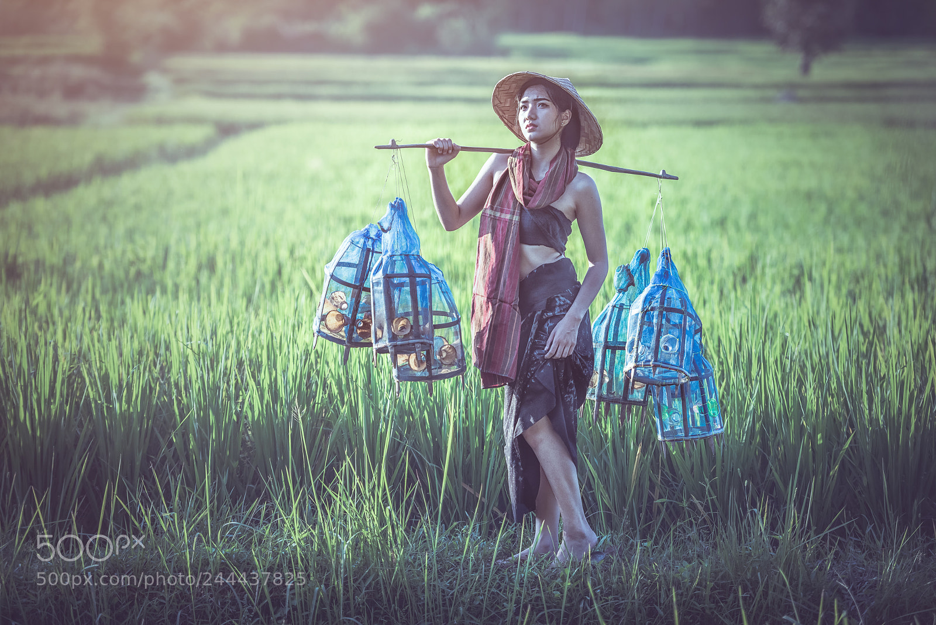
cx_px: 468
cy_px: 312
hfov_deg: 15.8
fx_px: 3381
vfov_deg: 10.6
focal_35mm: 130
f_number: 2.8
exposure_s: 1/800
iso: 100
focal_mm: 130
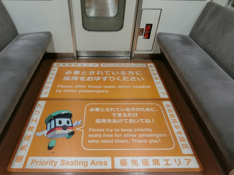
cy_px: 88
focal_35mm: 23
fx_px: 155
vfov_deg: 58.9
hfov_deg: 73.6
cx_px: 102
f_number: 2.7
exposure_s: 1/100
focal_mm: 4.06
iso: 400
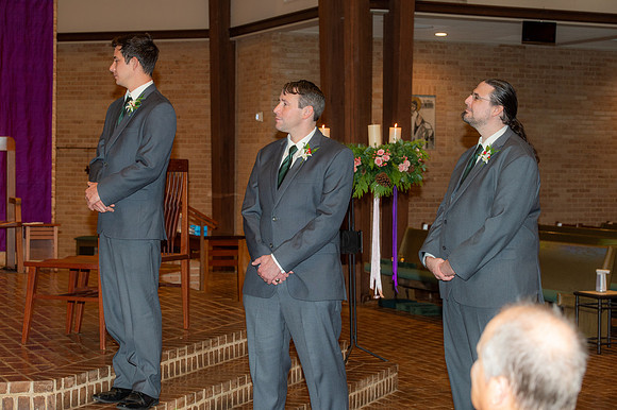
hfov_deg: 24.8
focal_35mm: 82
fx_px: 1405
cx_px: 308
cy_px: 205
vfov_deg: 16.6
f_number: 7.1
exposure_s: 1/100
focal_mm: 82
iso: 1600
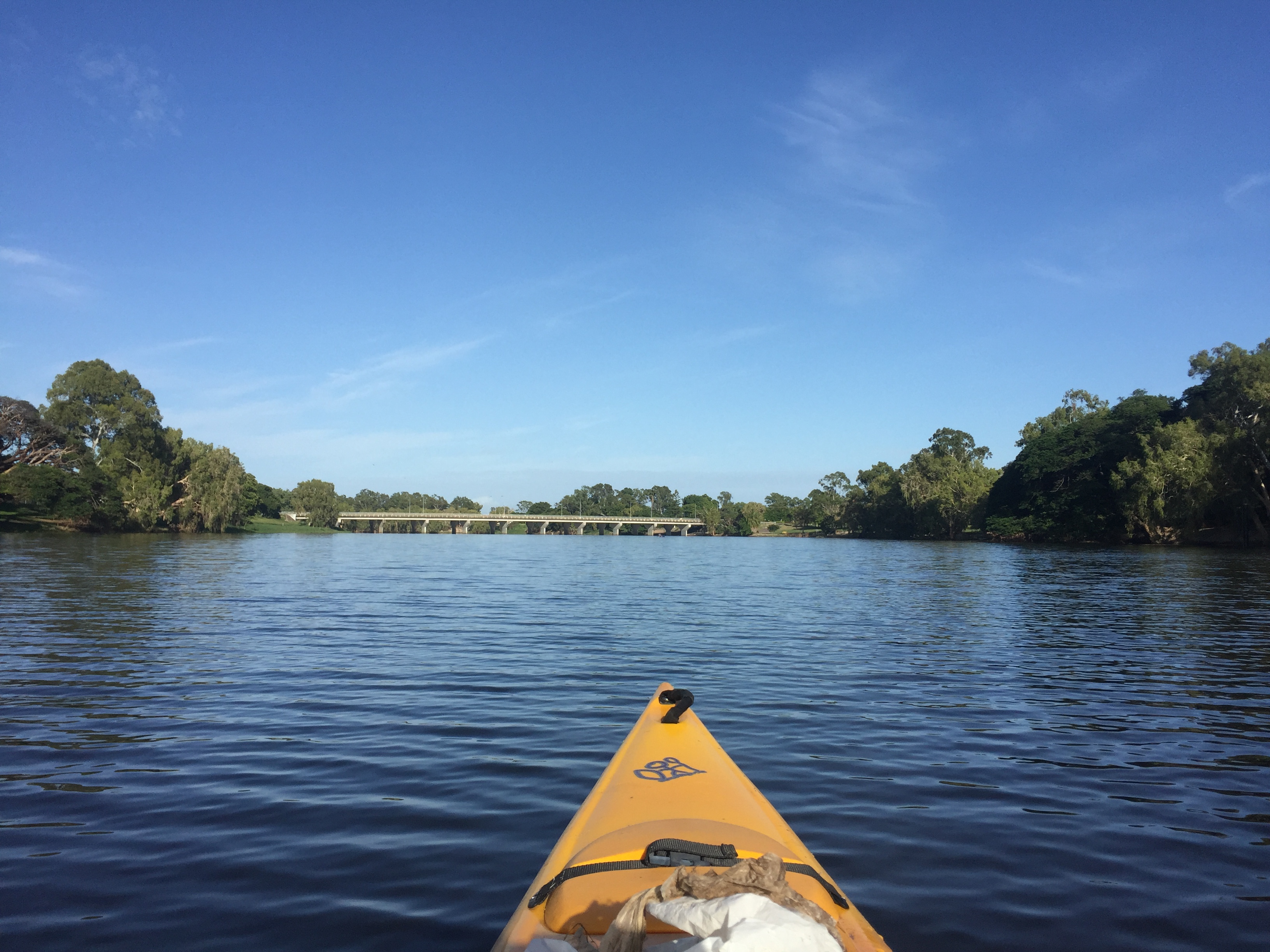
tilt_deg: +2.2
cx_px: 635
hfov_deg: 61.7
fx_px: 1064
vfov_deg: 48.2
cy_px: 476
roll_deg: -1.1
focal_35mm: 29
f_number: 2.2
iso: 32
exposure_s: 1/2639
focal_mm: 4.15
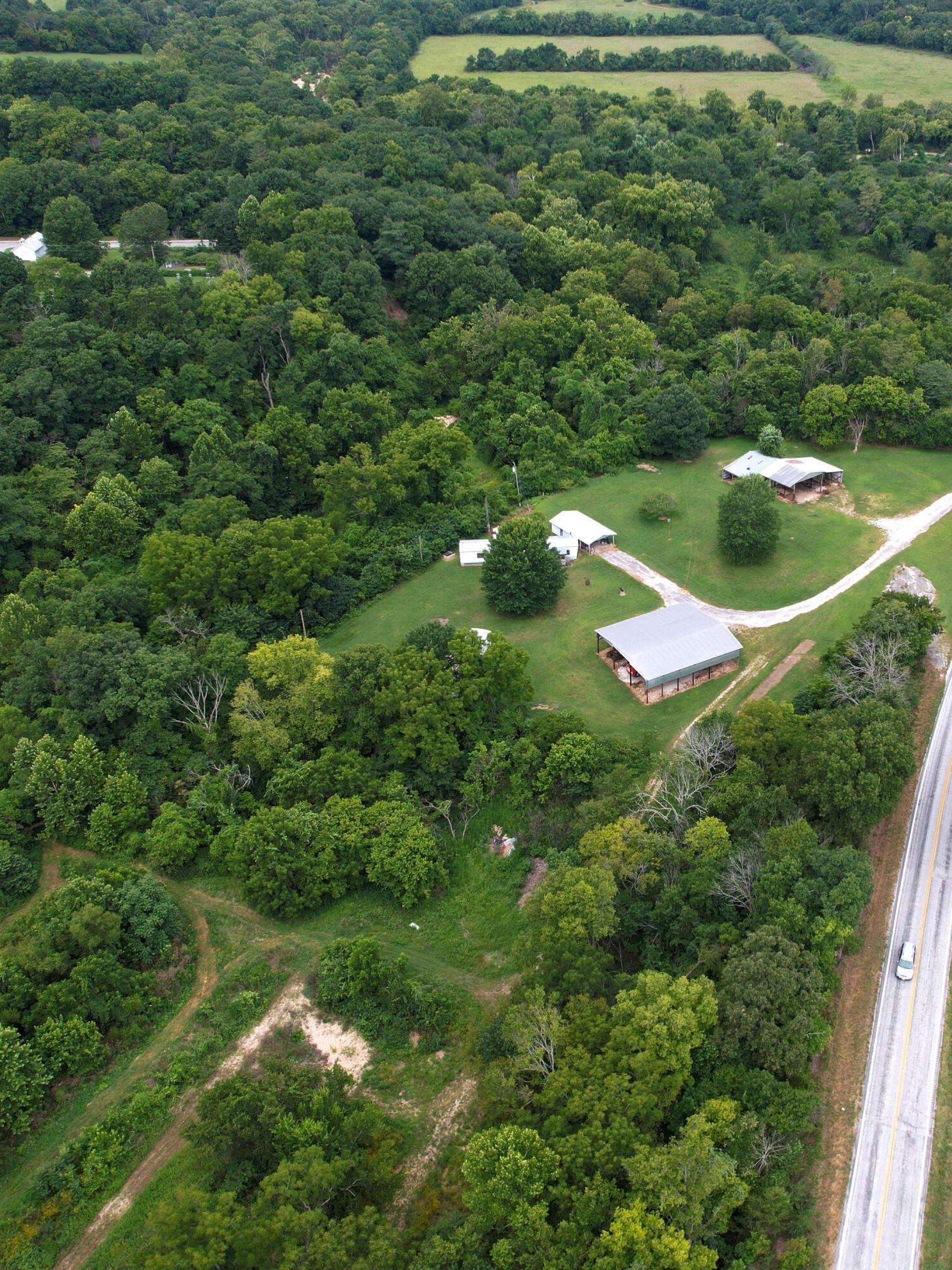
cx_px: 650
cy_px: 634
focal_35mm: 32
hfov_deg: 43.4
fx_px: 1174
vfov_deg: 56.8
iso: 100
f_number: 2.8
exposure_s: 1/350
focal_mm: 8.38
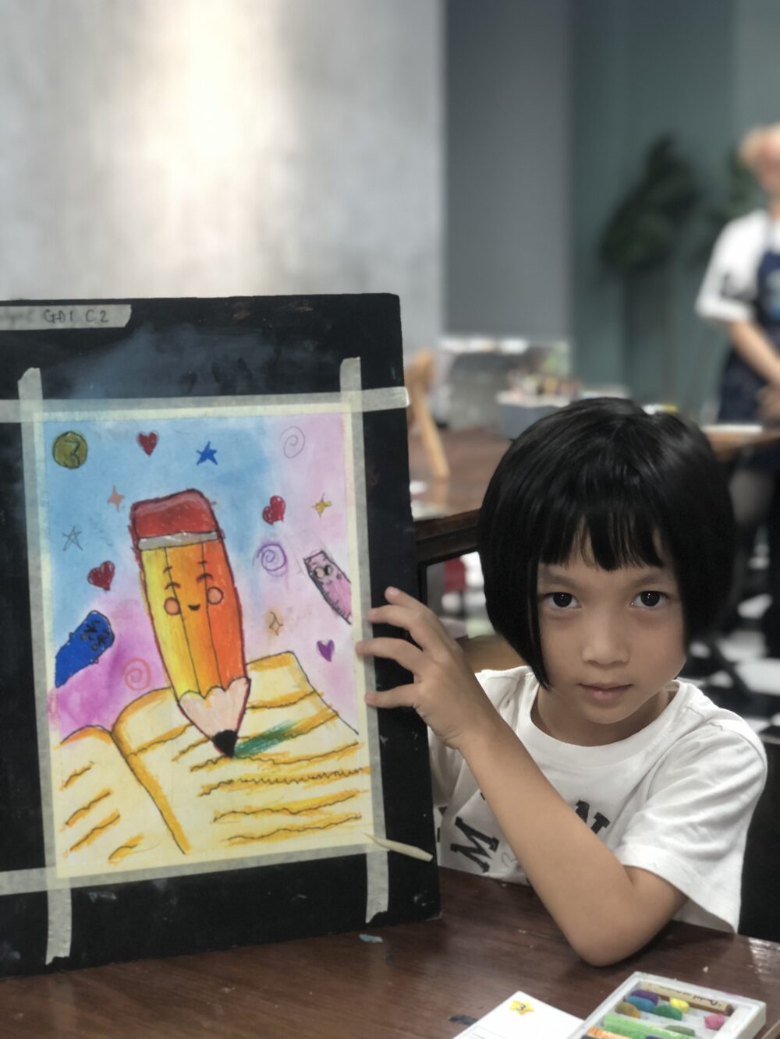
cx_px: 390
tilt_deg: -8.0
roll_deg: +0.3
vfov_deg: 36.8
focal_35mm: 52
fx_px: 1562
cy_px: 520
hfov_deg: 28.0
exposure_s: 1/50
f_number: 2.4
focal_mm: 6
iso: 80
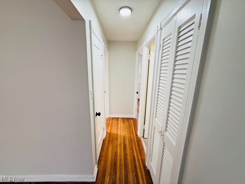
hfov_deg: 102.1
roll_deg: -0.9
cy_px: 92
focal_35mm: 14
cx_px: 122
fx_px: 99
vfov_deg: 85.7
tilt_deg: -10.9
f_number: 2.2
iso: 160
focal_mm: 2.22
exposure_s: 1/120
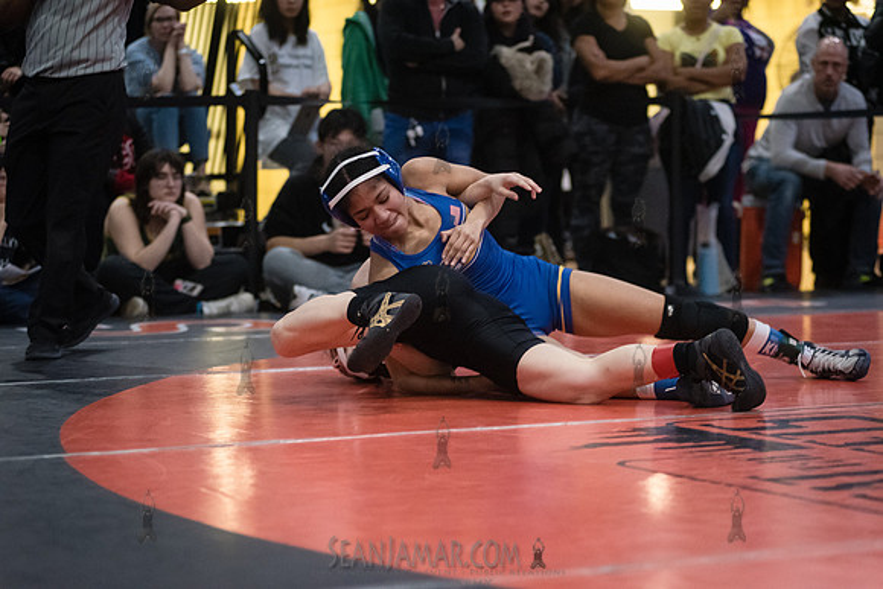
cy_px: 294
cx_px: 442
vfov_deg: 13.7
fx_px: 2453
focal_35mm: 100
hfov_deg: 20.4
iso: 8000
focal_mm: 100
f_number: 3.5
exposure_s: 1/500
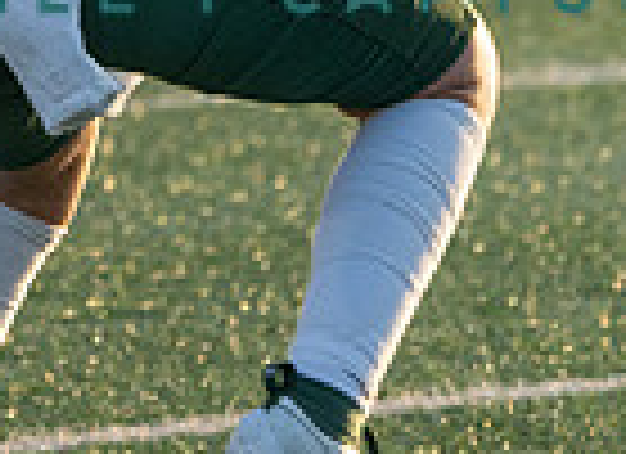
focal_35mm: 1301
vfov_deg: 1.1
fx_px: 23266
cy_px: -117
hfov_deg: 1.5
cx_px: -599
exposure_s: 1/1000
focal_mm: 259
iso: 1000
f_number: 7.1
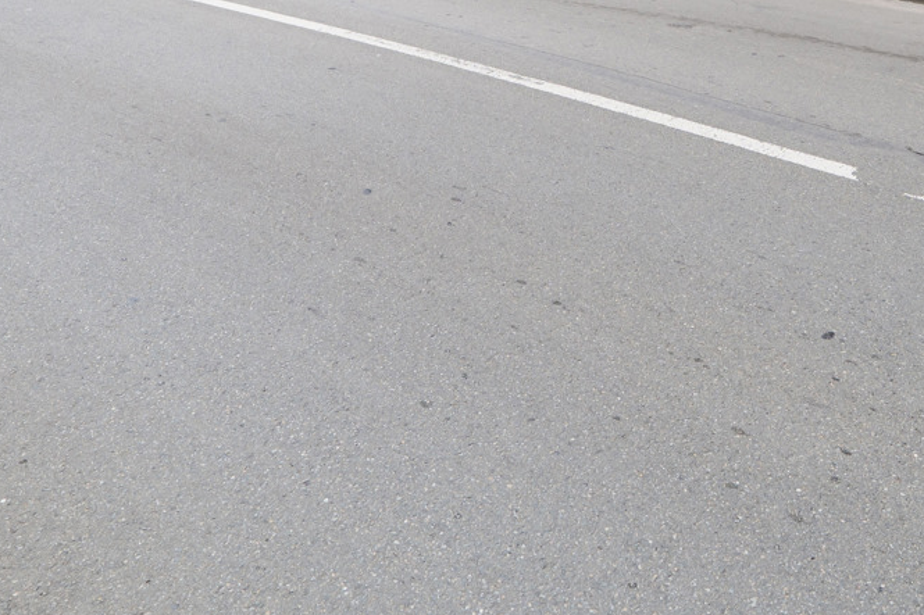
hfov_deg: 48.2
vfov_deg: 27.9
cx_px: 660
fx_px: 1001
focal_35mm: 39
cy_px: -200
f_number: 8
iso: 100
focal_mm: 12
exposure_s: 1/125
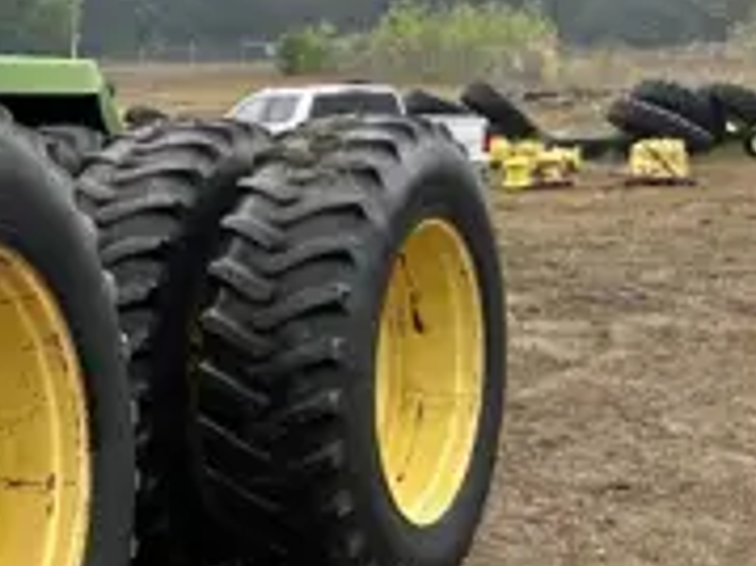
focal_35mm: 93
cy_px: 270
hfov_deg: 18.1
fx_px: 2030
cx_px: -473
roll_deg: +0.3
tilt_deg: -5.6
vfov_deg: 15.9
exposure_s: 1/670
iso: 50
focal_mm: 5.7
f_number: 1.5
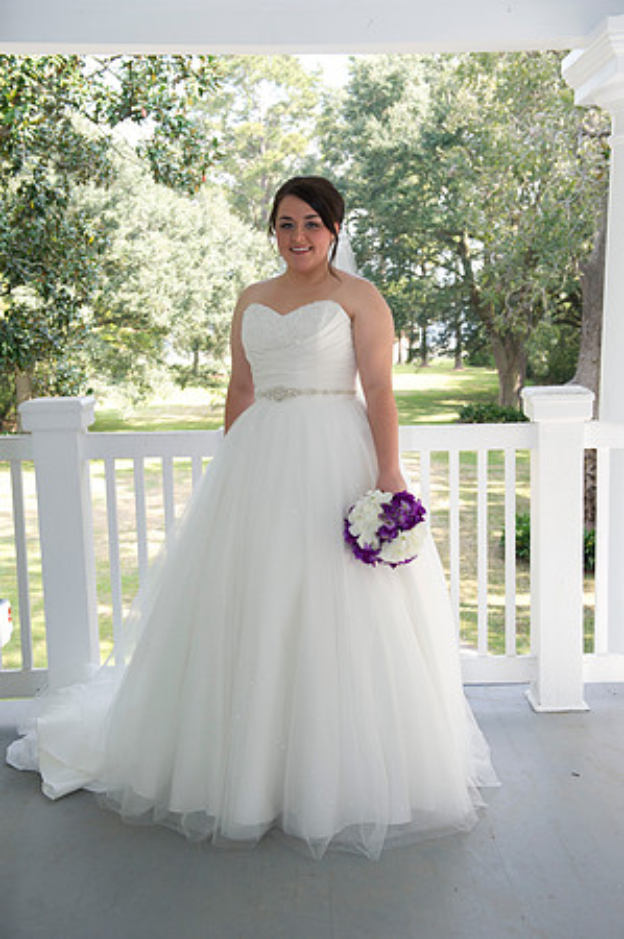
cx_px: 312
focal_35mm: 42
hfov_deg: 31.8
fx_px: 1094
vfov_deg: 46.4
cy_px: 470
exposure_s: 1/125
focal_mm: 42
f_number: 5.6
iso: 320
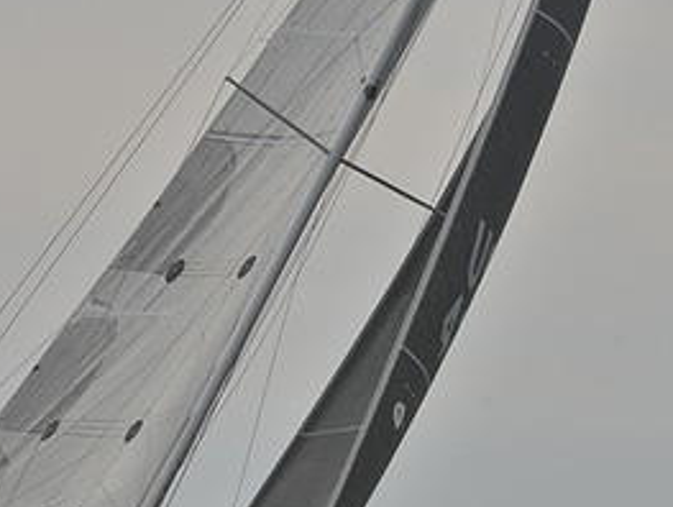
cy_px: 462
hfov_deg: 2.7
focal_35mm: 720
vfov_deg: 2.1
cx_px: 169
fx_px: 14017
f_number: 8
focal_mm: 340
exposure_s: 1/800
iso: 280
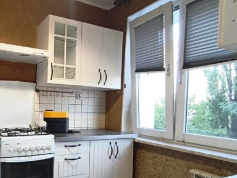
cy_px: 115
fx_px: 192
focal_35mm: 28
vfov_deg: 49.2
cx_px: 50
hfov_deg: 58.8
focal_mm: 1.65
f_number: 2.2
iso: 200
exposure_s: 1/50
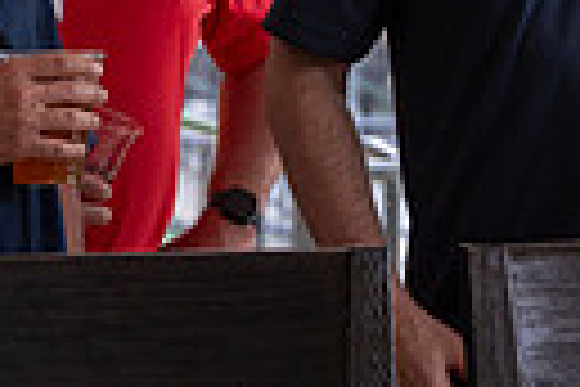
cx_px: 814
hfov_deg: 6.6
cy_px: -333
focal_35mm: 311
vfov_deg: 4.4
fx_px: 5010
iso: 640
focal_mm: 69
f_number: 4
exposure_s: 1/320
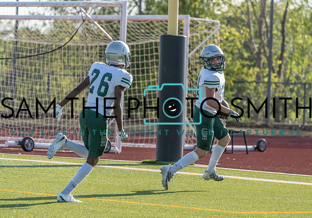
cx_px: 168
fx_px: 2516
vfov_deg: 5.0
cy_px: 112
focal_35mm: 286
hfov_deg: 7.1
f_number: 5.6
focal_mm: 262
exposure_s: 1/1250
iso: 250
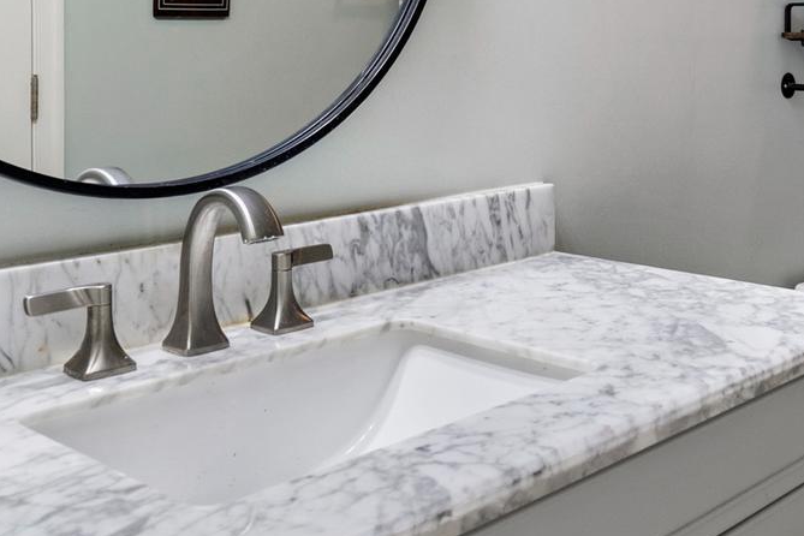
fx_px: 1094
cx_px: 630
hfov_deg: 39.0
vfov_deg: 26.5
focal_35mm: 49
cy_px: 45
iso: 640
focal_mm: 16
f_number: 8
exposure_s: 1/500
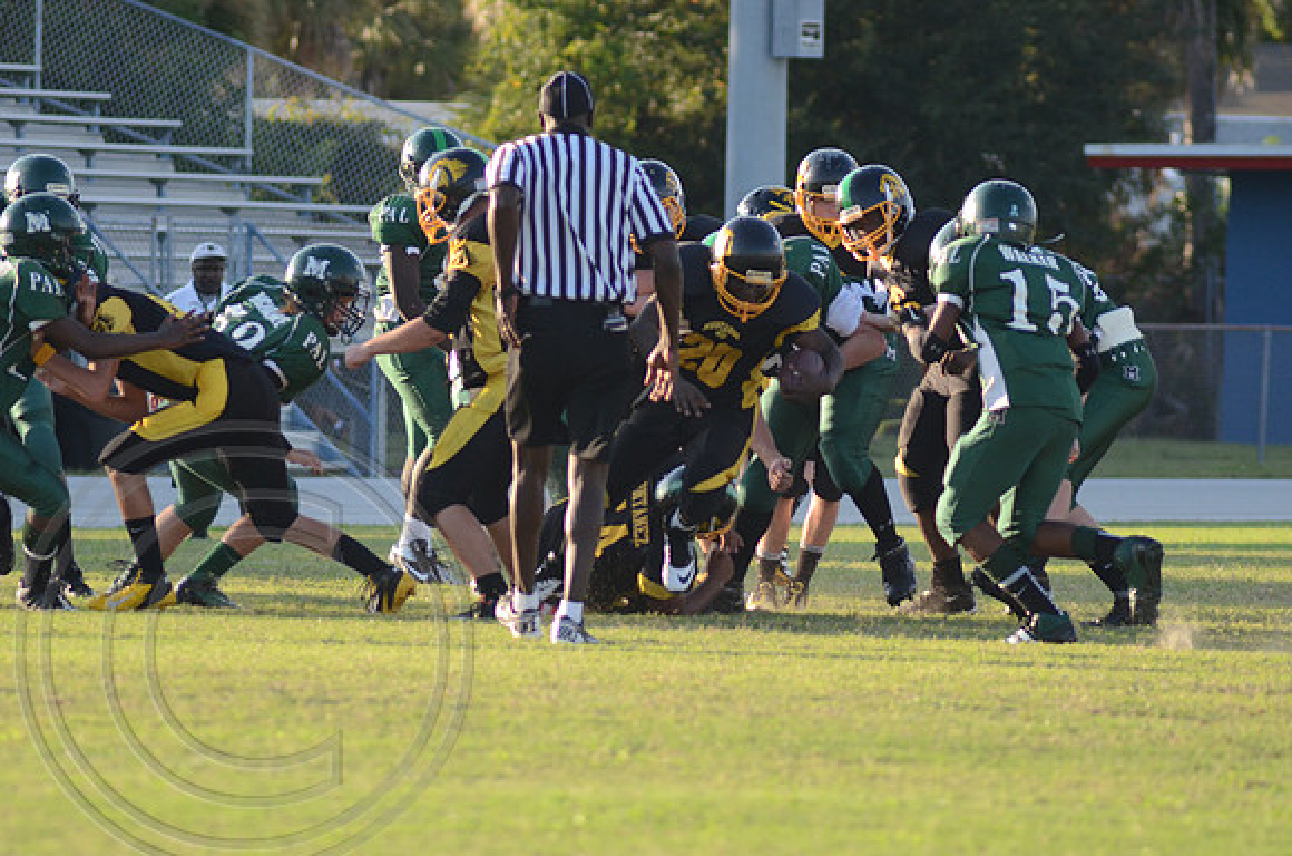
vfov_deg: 3.1
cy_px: 428
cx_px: 646
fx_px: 15577
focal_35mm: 435
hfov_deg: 4.7
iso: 800
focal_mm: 290
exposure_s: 1/800
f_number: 5.6
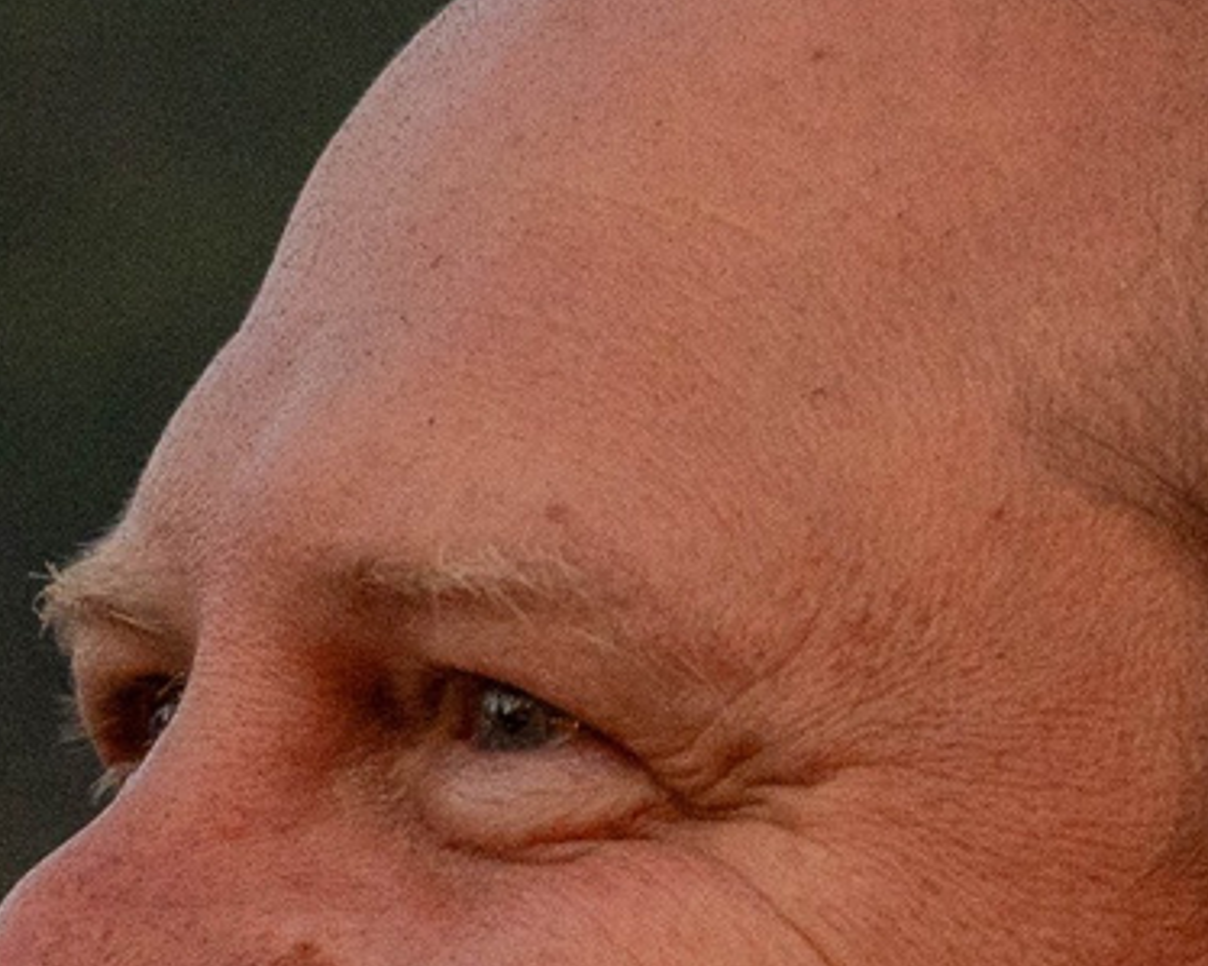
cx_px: 265
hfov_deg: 3.9
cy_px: 1433
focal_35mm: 501
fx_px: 17907
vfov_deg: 3.1
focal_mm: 78
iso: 1000
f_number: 4.5
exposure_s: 1/640
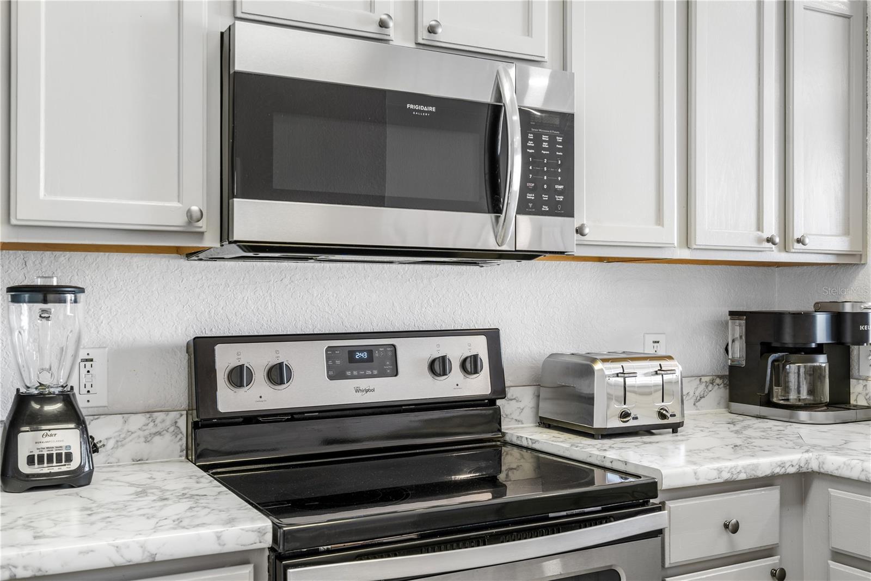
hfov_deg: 54.4
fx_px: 847
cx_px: 436
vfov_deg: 37.8
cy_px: 290
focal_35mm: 35
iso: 100
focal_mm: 35
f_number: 8
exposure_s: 5
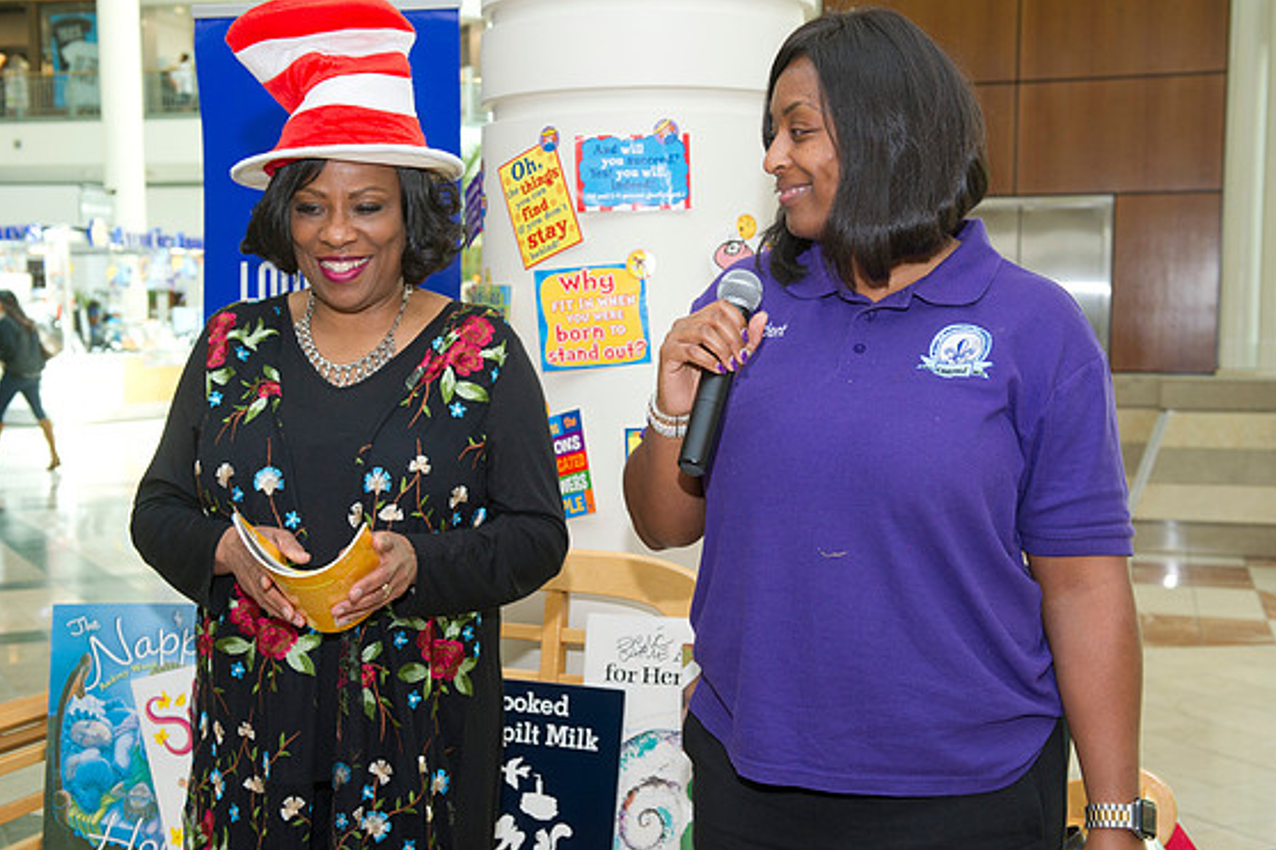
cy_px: 440
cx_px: 655
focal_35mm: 50
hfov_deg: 39.6
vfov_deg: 27.0
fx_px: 1772
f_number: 5.6
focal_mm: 48
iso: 1250
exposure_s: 1/250
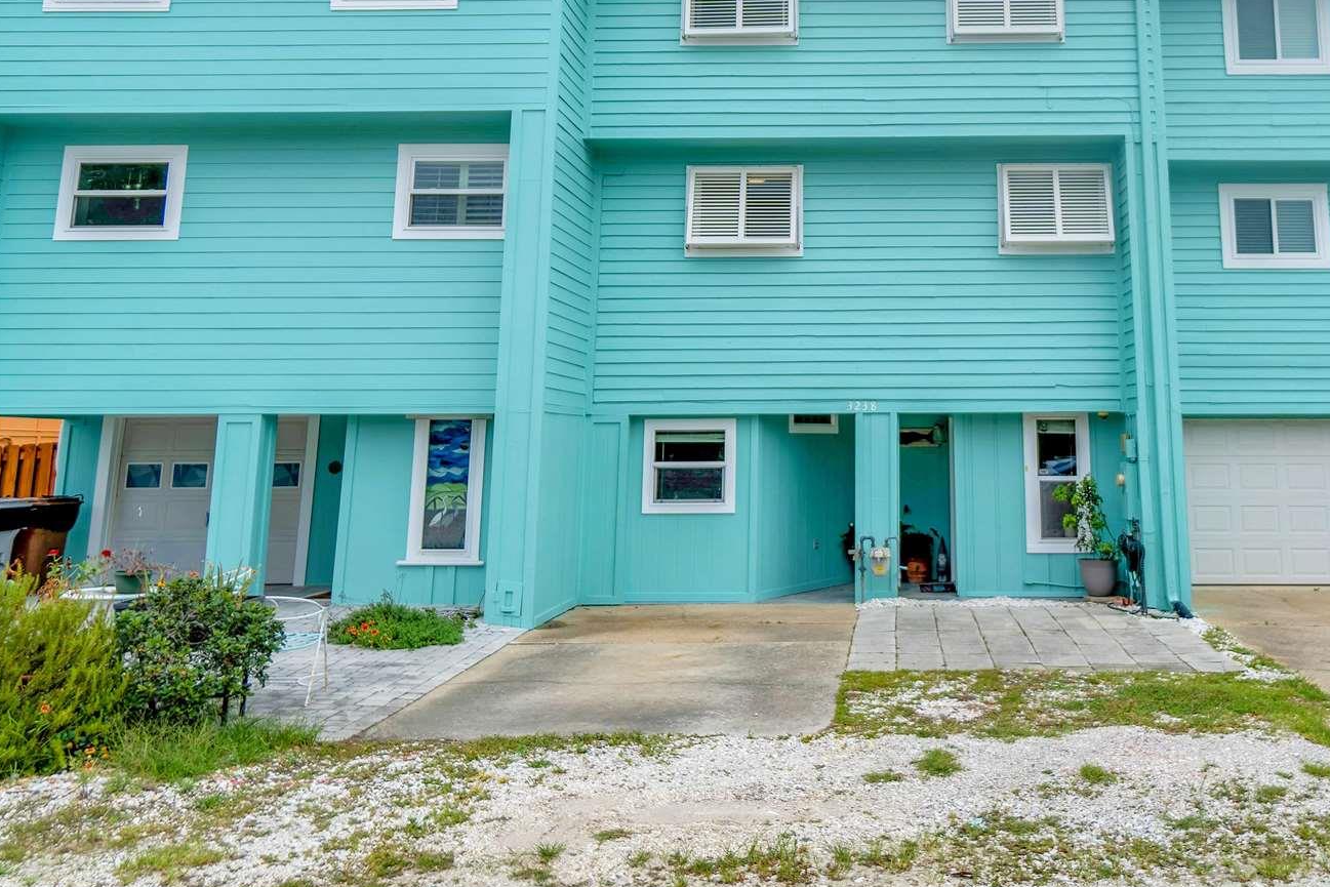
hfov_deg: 59.3
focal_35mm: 31
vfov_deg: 41.3
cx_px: 879
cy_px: 220
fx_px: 1138
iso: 100
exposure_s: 1/1250
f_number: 4
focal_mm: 13
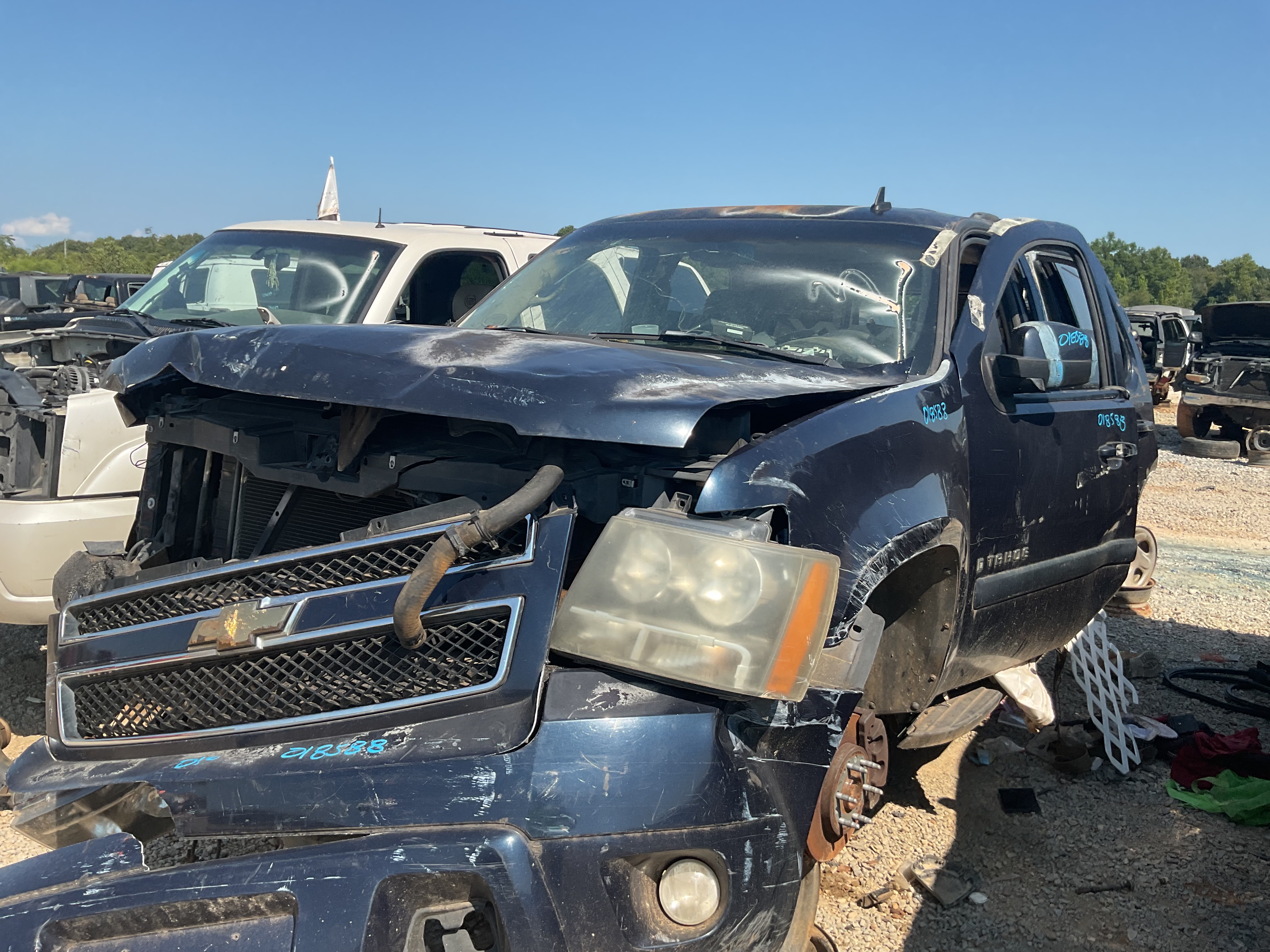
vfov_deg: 48.2
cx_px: 635
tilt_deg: -10.3
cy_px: 476
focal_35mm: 29
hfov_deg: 61.7
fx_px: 1064
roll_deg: -1.5
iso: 16
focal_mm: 3
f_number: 1.8
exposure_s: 1/1451
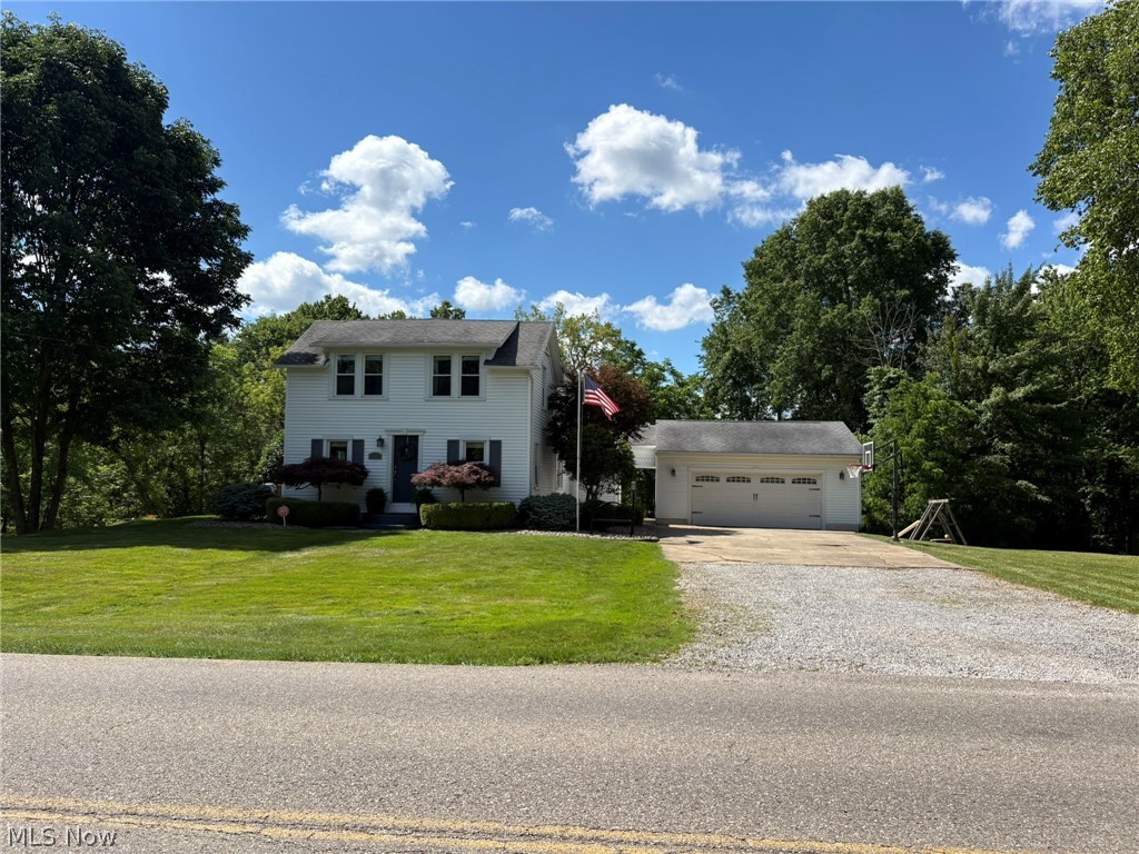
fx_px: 856
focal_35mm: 26
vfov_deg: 53.1
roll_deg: -0.6
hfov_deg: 67.3
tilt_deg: +4.1
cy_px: 427
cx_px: 570
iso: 50
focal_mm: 5.96
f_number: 1.6
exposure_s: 1/4329
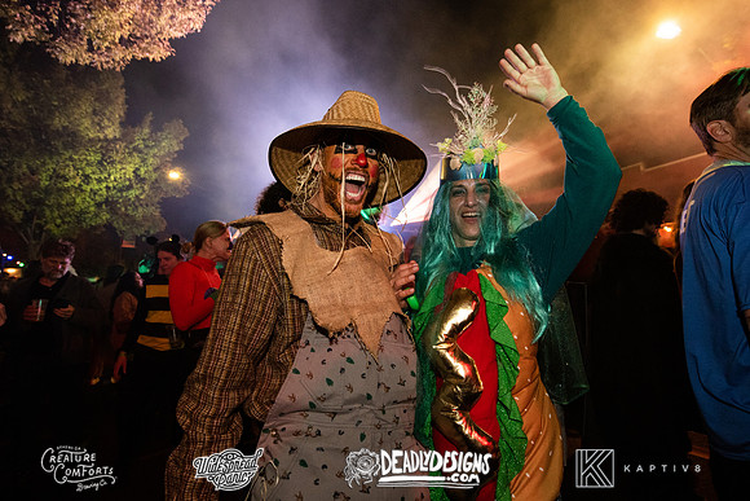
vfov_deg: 67.1
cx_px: 367
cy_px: 239
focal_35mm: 18
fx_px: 377
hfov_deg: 89.7
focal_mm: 14
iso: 2000
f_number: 3.5
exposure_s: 1/60
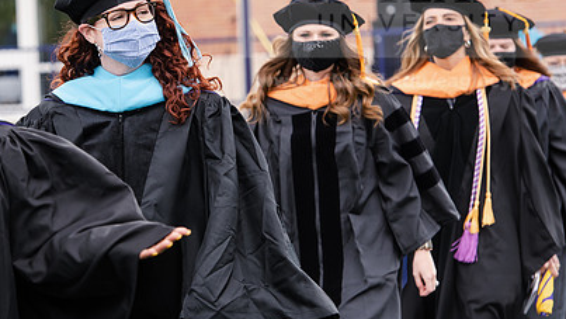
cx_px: 194
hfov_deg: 10.2
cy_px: 110
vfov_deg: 5.8
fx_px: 3168
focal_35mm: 211
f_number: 5.6
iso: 500
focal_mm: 140
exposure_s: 1/400
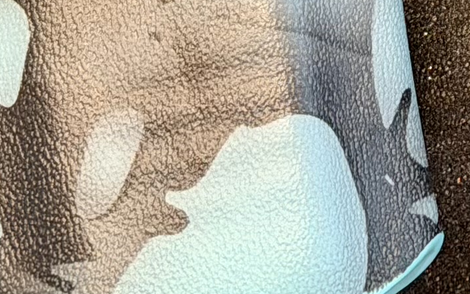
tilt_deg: -80.8
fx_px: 3689
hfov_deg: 7.2
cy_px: -457
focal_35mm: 288
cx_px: 722
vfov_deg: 4.4
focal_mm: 6.76
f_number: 1.78
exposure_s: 1/50
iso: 125
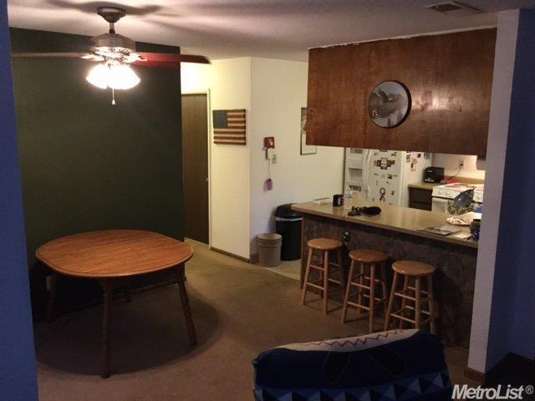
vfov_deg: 45.4
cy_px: 200
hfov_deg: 58.4
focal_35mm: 31
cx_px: 268
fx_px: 479
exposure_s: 1/15
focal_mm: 3.3
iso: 200
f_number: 2.4
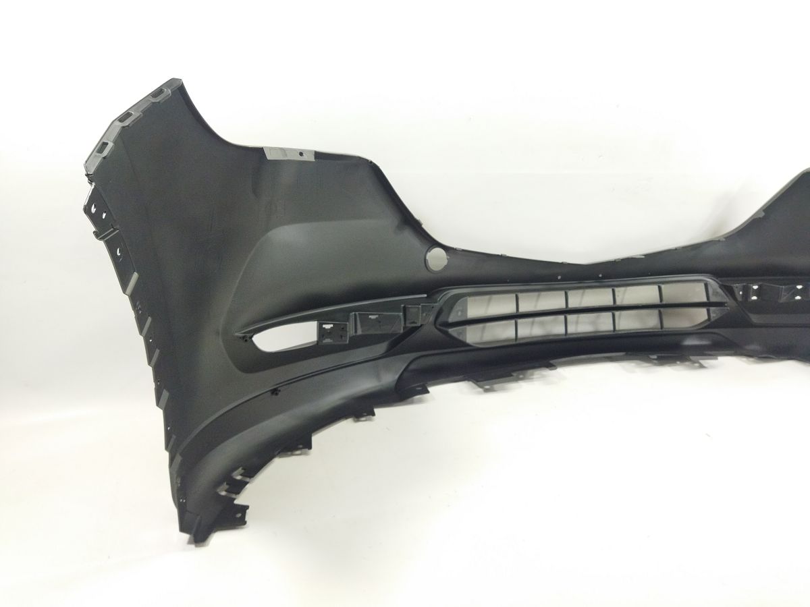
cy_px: 304
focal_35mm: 27
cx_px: 405
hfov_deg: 65.3
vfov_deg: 51.4
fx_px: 632
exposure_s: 1/100
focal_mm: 4.71
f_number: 1.79
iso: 194
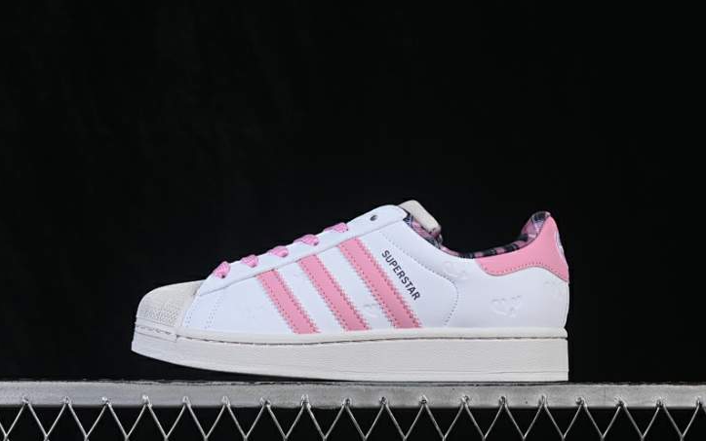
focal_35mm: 77
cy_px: 236
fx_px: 1482
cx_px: 353
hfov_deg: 26.8
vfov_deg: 17.0
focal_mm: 50
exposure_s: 1/80
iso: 160
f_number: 8
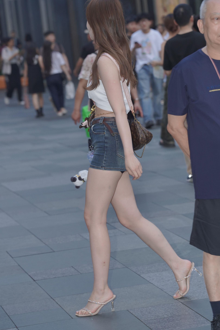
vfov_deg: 15.2
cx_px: 110
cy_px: 165
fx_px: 1238
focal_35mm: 135
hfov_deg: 10.2
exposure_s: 1/200
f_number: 5.6
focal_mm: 135
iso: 500
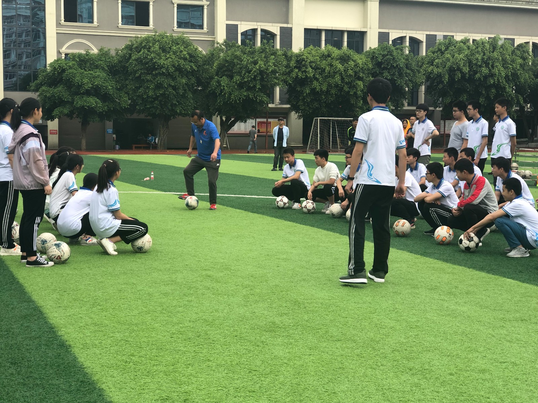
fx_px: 886
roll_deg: +0.7
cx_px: 269
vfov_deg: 25.7
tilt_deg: -6.7
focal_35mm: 57
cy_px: 202
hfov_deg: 33.8
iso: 20
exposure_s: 1/120
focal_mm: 6.6
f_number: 2.8
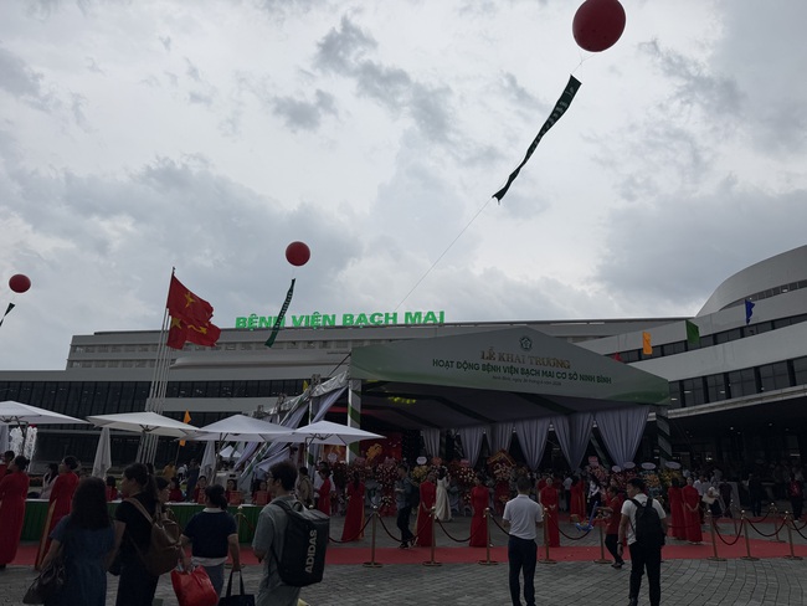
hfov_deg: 71.6
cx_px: 404
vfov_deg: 56.8
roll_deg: -2.7
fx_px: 560
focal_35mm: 24
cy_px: 303
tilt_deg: +16.7
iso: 80
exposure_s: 1/3953
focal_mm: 6.76
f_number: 1.78
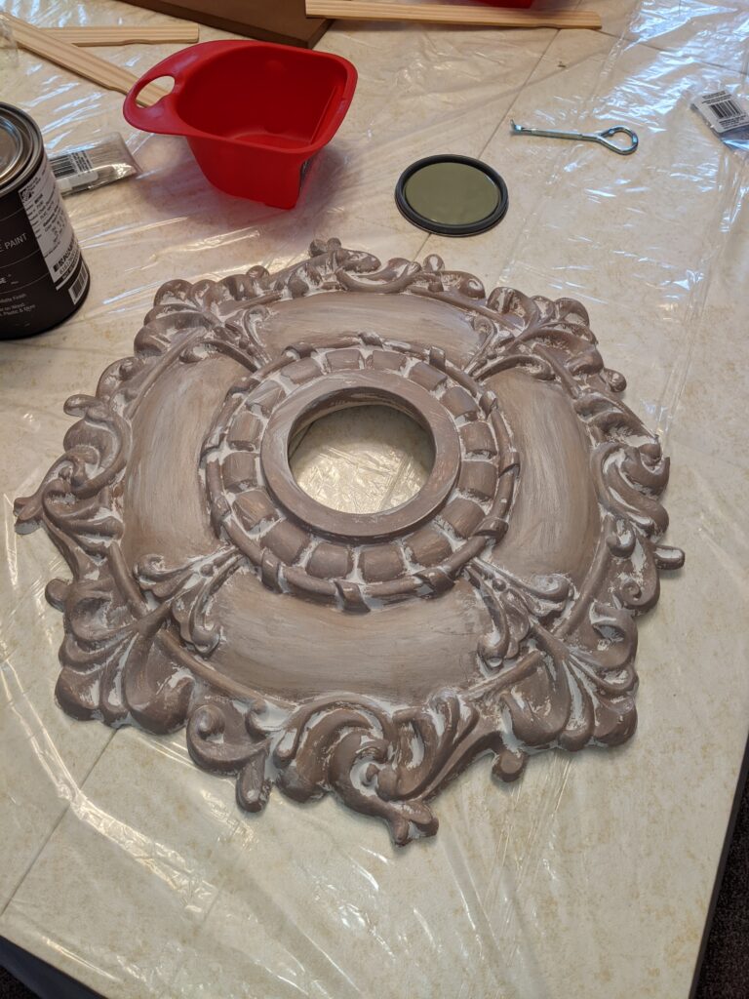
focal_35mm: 27
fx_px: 779
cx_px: 374
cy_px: 500
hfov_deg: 51.4
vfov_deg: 65.3
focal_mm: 4.44
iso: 92
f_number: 1.8
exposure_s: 1/59.9
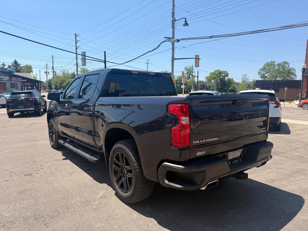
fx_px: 214
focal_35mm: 24
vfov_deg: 56.8
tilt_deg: -5.7
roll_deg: -0.9
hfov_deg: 71.6
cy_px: 116
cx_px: 154
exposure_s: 1/3953
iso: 80
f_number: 1.78
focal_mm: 6.76
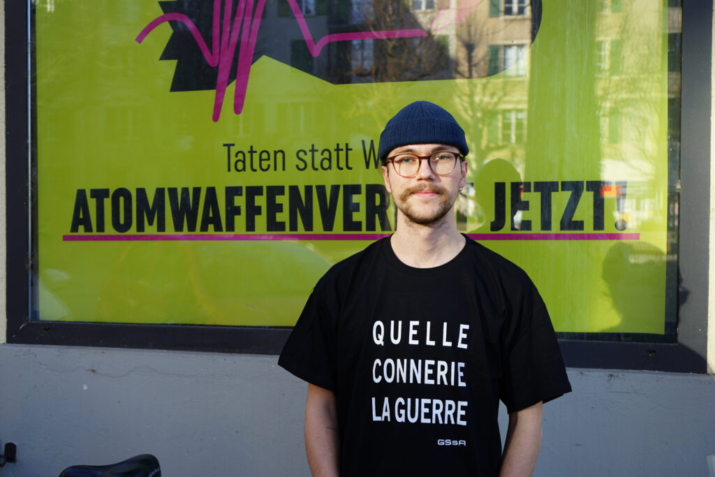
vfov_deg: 30.5
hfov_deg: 44.5
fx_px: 874
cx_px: 358
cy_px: 238
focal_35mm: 44
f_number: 5.6
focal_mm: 44
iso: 100
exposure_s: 1/60
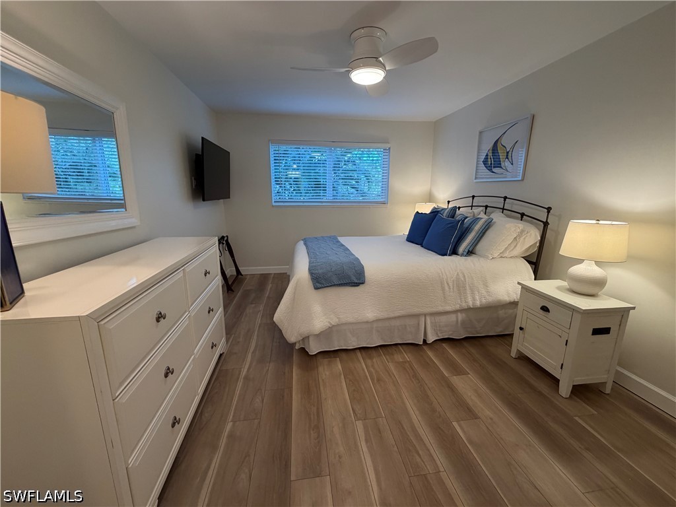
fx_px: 273
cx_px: 338
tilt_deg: -12.1
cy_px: 254
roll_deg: +0.0
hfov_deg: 102.1
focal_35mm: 14
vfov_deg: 85.7
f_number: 2.2
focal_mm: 2.22
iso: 250
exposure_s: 1/120
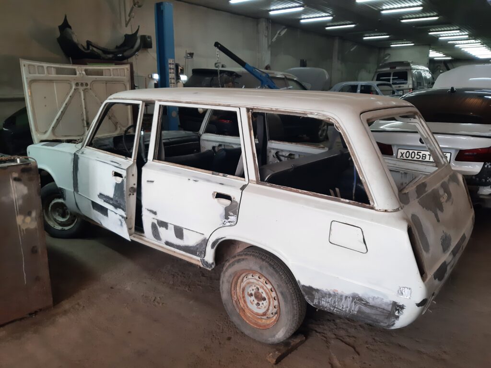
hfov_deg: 67.3
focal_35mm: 26
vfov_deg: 53.0
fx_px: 369
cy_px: 184
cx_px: 246
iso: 125
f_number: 1.7
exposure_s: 1/50
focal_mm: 3.93
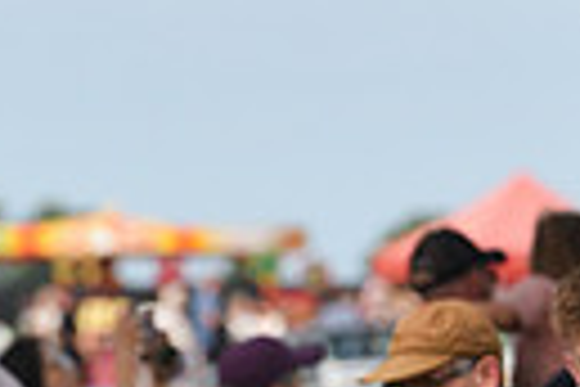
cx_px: 1236
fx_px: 14483
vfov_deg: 1.5
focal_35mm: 899
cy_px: 434
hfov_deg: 2.3
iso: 400
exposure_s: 1/1600
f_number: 6.3
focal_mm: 200
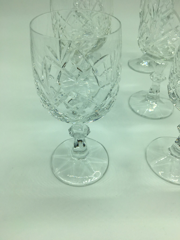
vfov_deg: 61.7
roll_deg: -0.5
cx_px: 90
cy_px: 120
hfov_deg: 48.2
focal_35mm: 29
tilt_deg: -43.2
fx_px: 201
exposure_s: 1/557
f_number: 2.2
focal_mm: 4.15
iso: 25
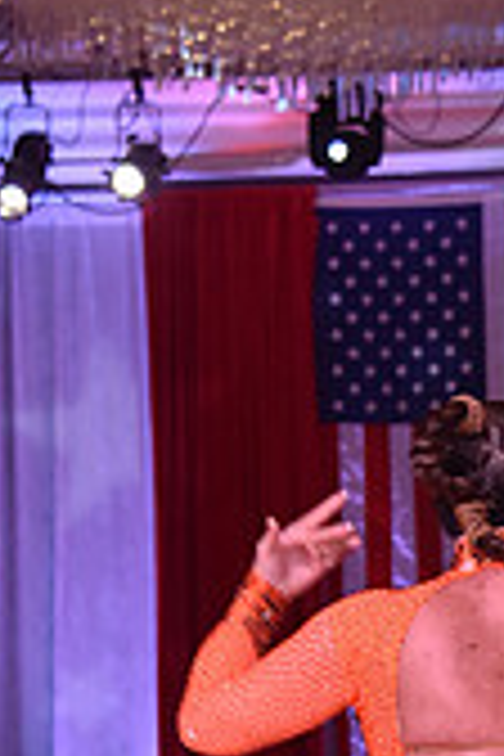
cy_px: 1022
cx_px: 637
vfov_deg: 11.5
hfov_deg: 7.8
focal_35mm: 173
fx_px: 3633
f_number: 4.5
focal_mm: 50
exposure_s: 1/250
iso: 1250
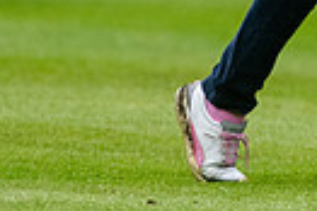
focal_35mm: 1997
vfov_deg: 0.7
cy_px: -193
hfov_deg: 1.0
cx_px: 443
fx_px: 17563
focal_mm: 300
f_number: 4
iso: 1600
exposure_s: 1/1600
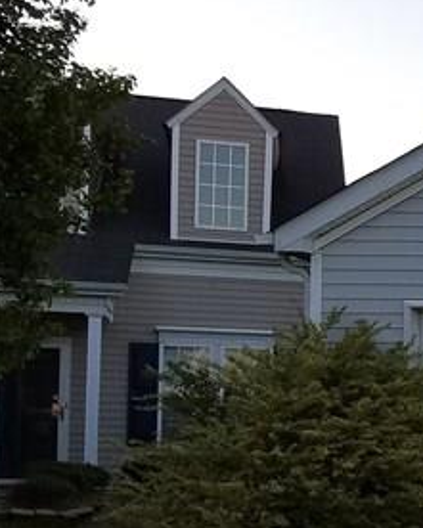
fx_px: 1470
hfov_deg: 13.0
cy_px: 415
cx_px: 970
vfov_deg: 20.2
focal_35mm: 94
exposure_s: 1/708
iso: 40
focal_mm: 4.2
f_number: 1.7
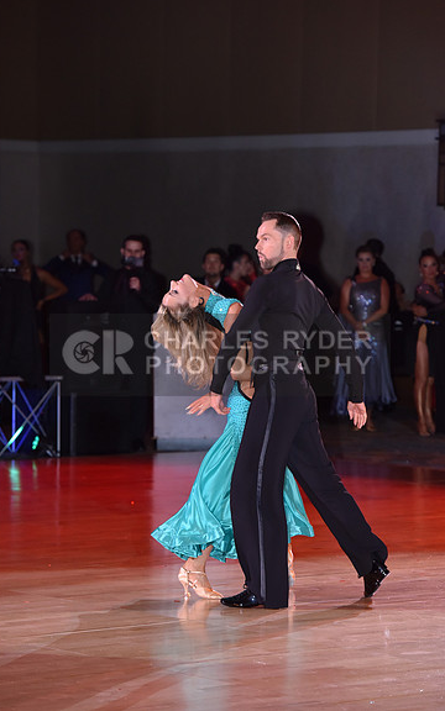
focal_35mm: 154
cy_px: 356
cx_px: 221
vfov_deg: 13.6
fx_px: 2988
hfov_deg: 8.5
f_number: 5
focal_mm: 150
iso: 1600
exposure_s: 1/250
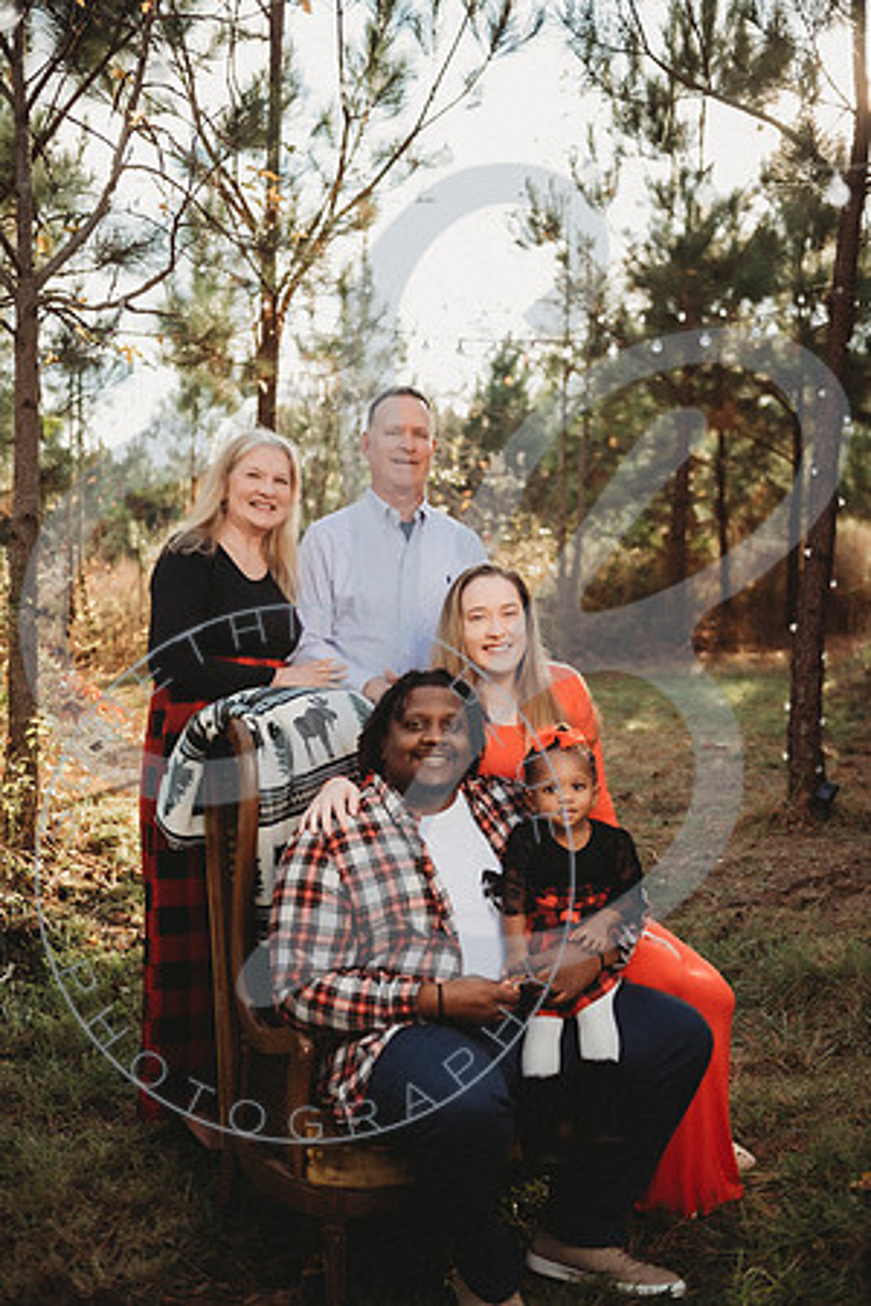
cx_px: 436
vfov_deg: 44.5
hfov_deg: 30.5
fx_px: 1597
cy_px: 653
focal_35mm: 44
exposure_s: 1/250
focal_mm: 44
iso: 100
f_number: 2.8
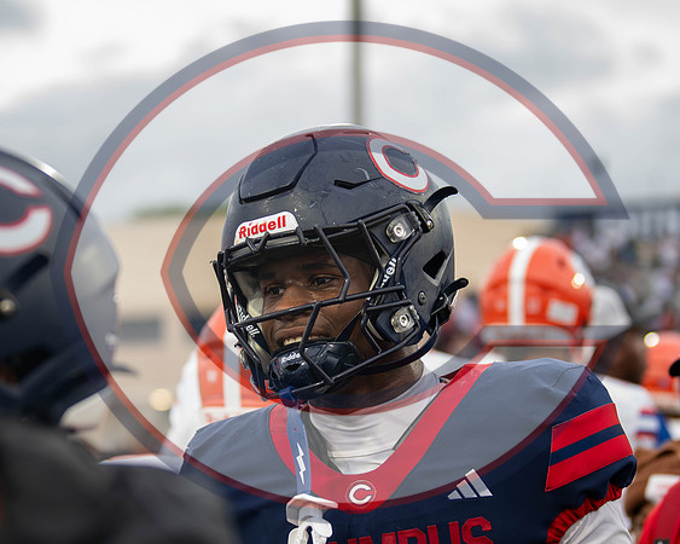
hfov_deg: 16.6
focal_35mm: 115
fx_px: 2324
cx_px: 335
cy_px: 350
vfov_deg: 13.3
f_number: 2.8
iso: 2500
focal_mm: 70
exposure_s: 1/1000
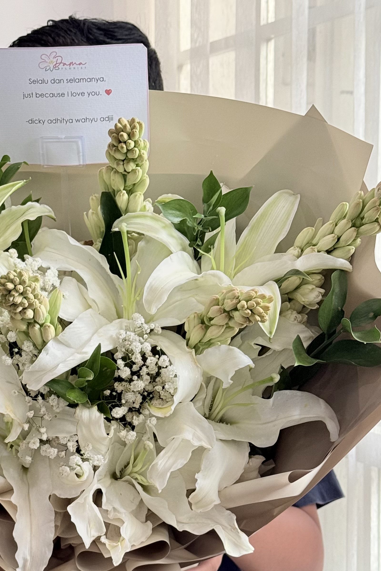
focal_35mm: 84
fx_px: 1333
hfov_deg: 16.1
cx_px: 74
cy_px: 410
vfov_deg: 24.0
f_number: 1.78
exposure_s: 1/50
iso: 100
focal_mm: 6.76
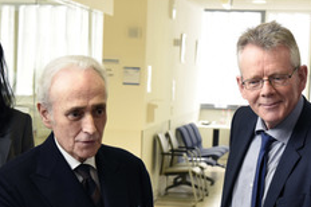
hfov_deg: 19.1
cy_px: 171
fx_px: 923
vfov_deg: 12.7
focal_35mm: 107
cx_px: 139
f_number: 6.3
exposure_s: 1/100
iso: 3200
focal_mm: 55
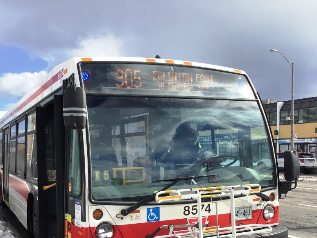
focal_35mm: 41
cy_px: 155
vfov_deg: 34.9
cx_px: 140
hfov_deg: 45.7
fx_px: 376
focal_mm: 3.3
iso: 25
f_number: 2.4
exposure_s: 1/1217
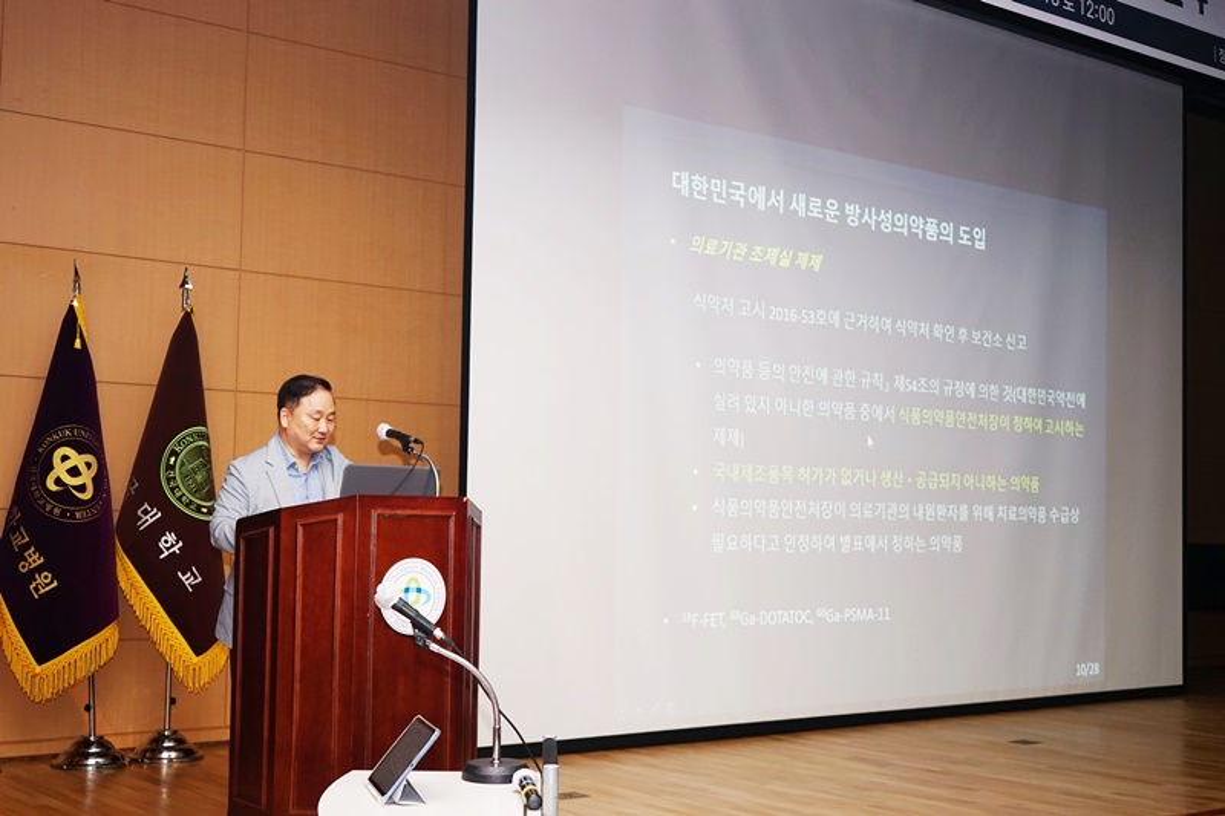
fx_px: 1497
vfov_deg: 30.5
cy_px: 408
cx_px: 612
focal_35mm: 44
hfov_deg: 44.5
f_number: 4.5
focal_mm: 44
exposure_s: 1/100
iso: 400
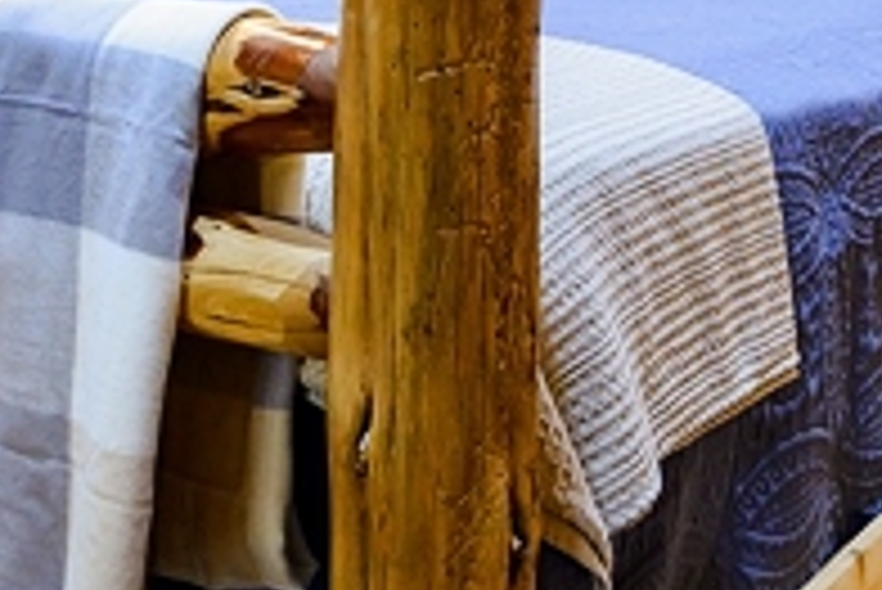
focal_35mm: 73
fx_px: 1790
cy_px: -209
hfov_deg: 27.6
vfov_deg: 17.4
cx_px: 351
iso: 1250
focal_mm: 14
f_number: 4
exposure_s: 1/40
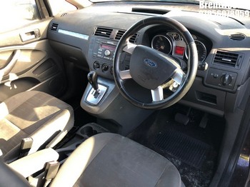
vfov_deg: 49.7
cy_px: 94
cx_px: 125
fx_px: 202
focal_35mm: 28
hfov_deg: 63.5
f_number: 1.8
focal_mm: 4
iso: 25
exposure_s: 1/40
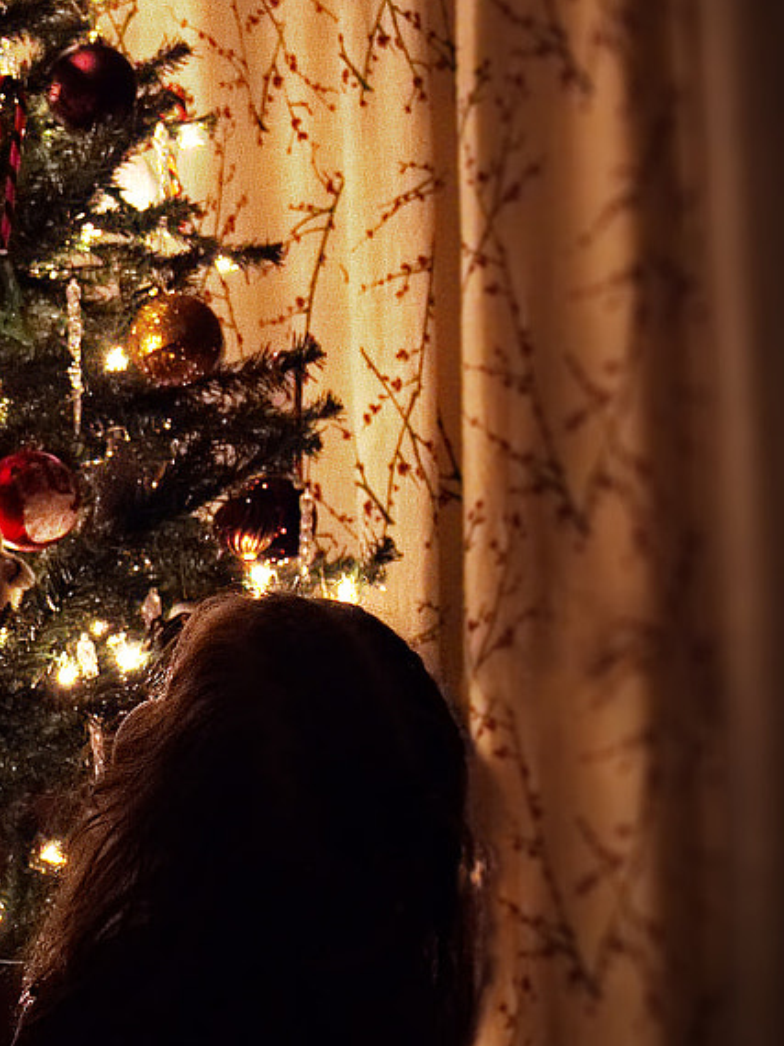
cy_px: 358
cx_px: -199
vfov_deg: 19.4
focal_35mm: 101
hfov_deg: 14.1
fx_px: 3052
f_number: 3.3
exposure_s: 1/15
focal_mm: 18
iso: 800
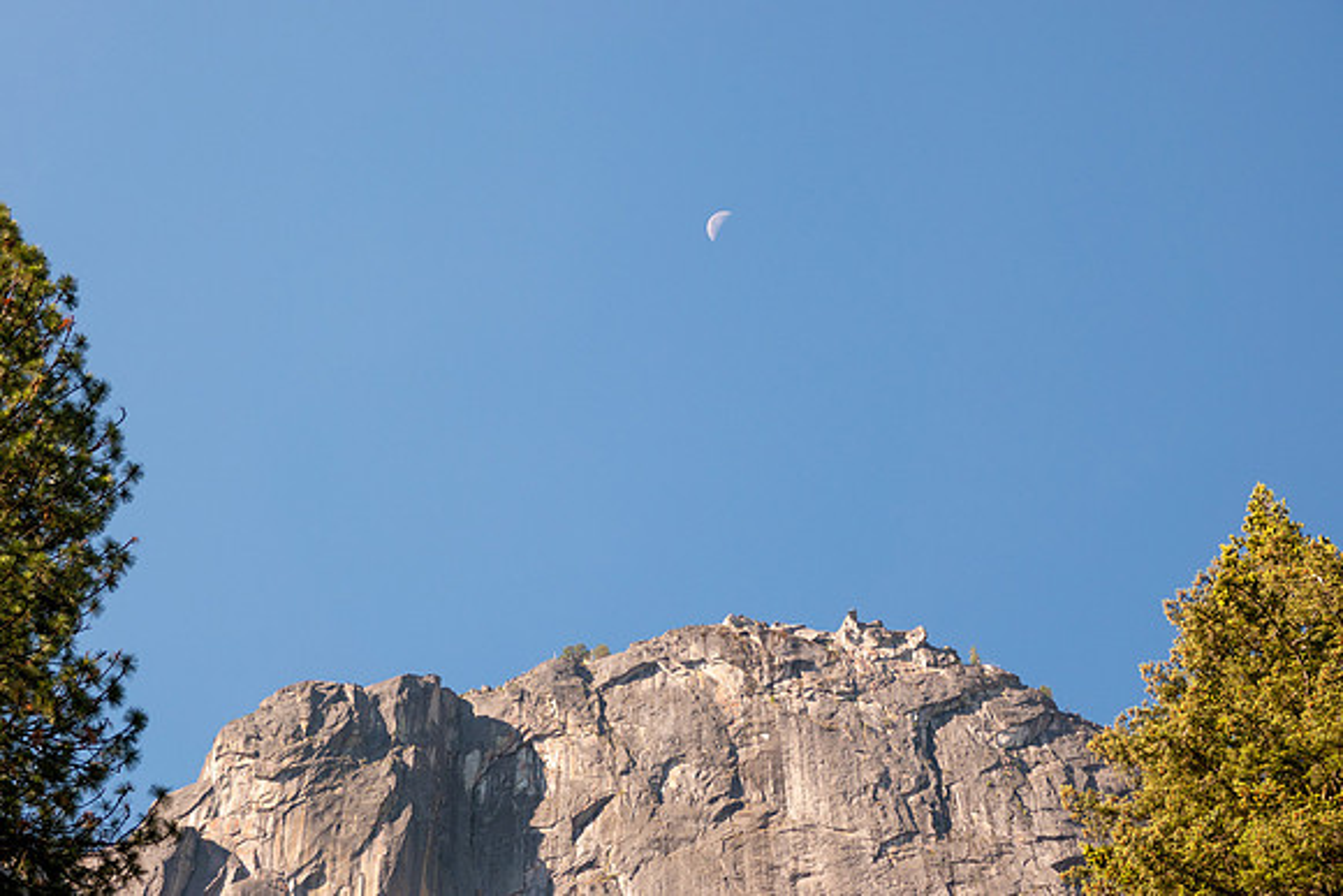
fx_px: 3449
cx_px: 577
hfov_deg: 22.0
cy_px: 385
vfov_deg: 14.8
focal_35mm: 92
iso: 100
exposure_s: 1/500
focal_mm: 29.69
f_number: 4
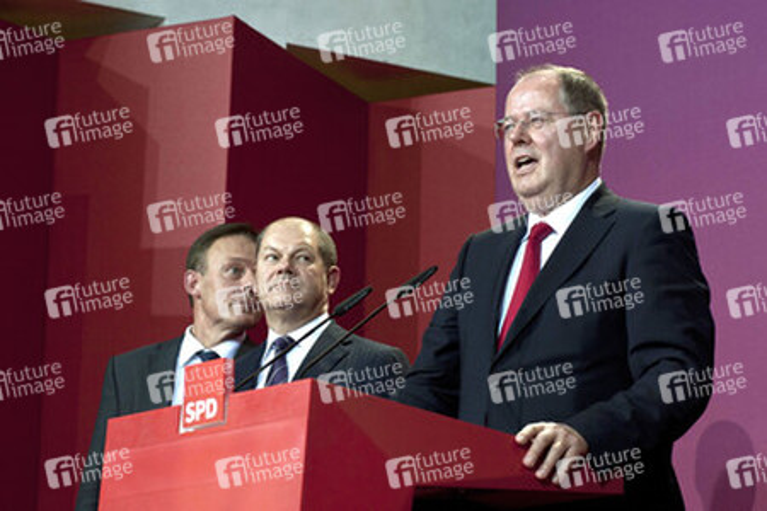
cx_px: 384
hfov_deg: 25.4
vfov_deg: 17.1
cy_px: 256
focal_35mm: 80
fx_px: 1704
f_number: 8
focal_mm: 80
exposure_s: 1/160
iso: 1600
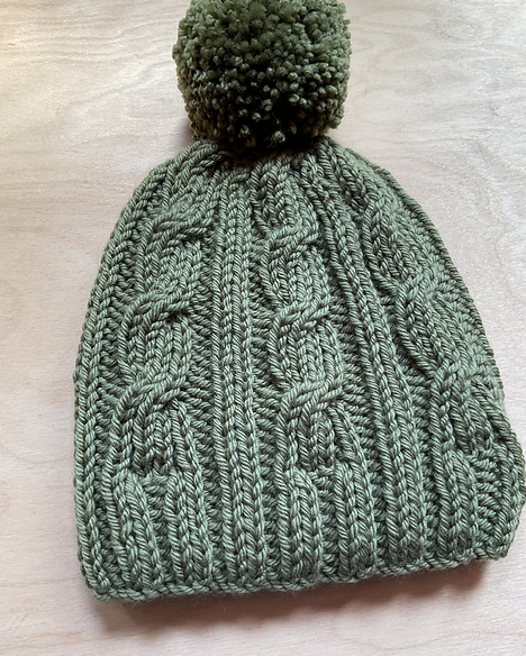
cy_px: 317
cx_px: 261
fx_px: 603
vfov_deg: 57.1
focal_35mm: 31
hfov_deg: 47.2
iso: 64
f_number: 1.8
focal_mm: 3
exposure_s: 1/100
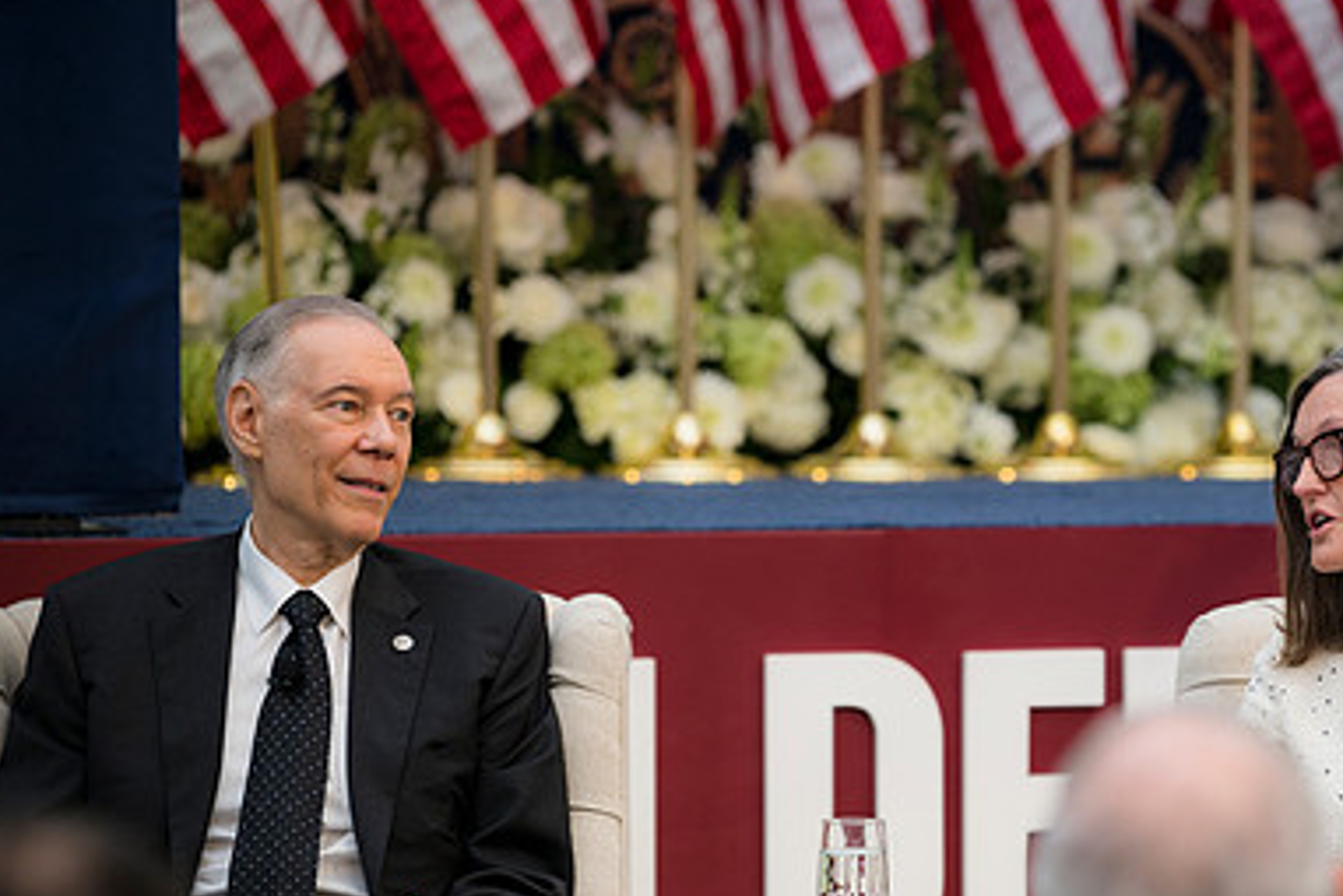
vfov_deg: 6.0
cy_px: 543
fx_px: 8508
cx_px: 967
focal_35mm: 228
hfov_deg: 9.0
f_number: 2.8
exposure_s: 1/320
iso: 200
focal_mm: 150
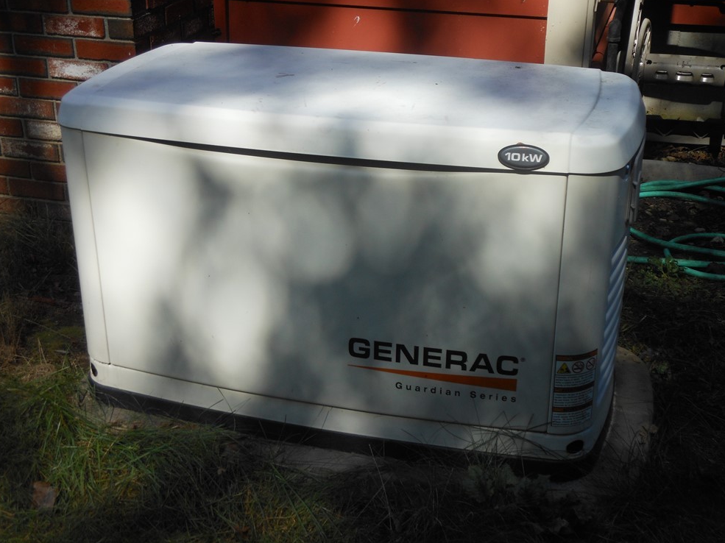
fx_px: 1089
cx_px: 369
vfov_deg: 28.0
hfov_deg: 36.8
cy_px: 267
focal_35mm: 52
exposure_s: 1/400
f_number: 4
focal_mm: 8.9
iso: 80
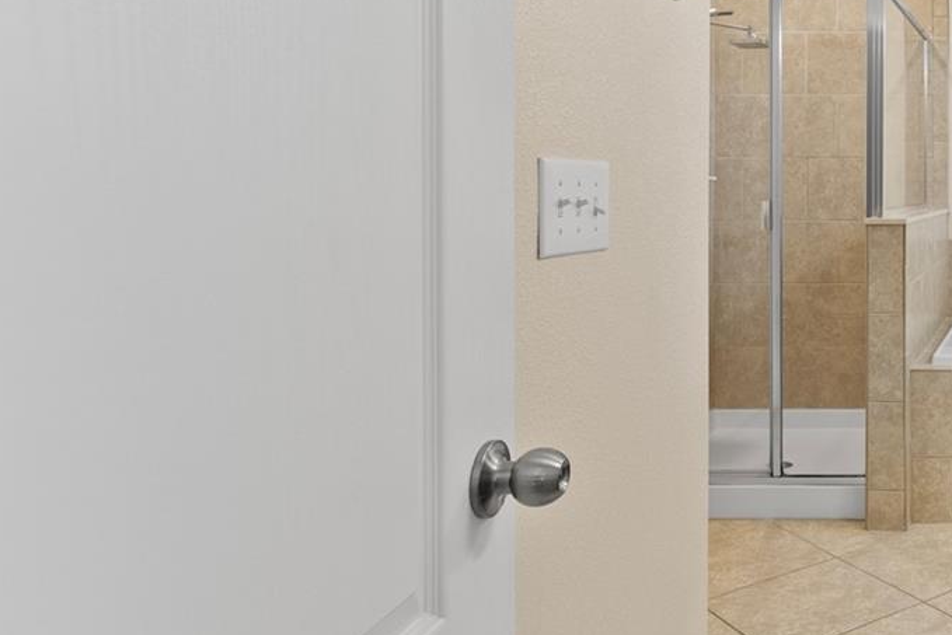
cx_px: 1046
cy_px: 191
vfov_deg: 39.3
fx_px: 873
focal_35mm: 33
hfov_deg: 44.0
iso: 250
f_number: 7.1
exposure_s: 1/3
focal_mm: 14
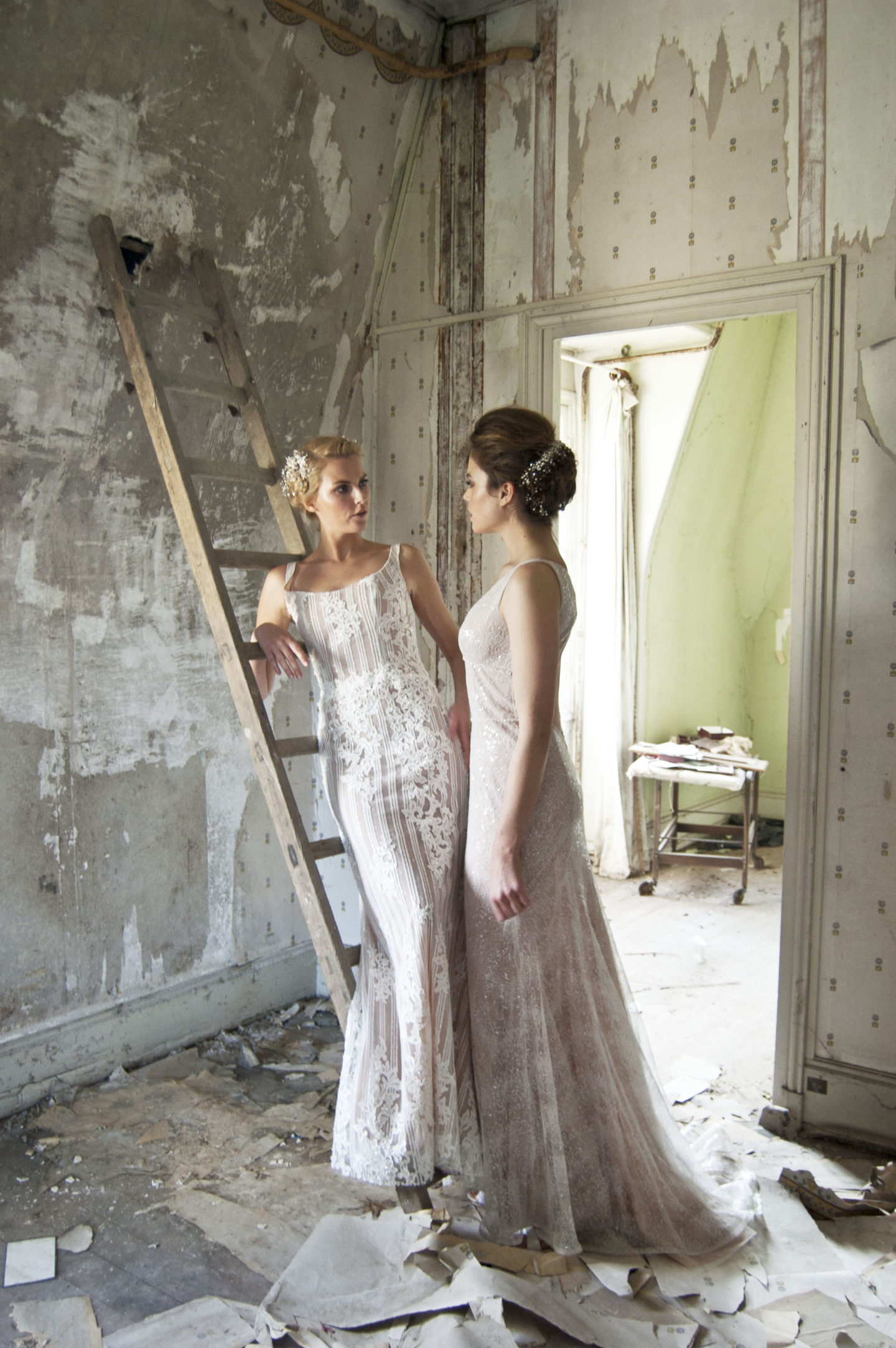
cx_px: 448
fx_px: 1122
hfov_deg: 43.5
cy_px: 674
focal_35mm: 30
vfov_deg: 62.0
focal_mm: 20
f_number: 3.8
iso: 400
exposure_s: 1/30
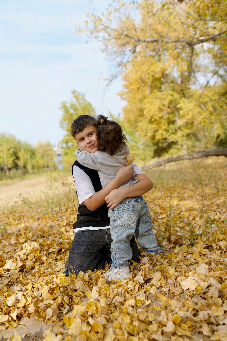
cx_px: 114
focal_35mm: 35
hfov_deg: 37.9
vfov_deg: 54.4
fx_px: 331
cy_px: 170
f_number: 3.5
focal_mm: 35
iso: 64
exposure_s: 1/400
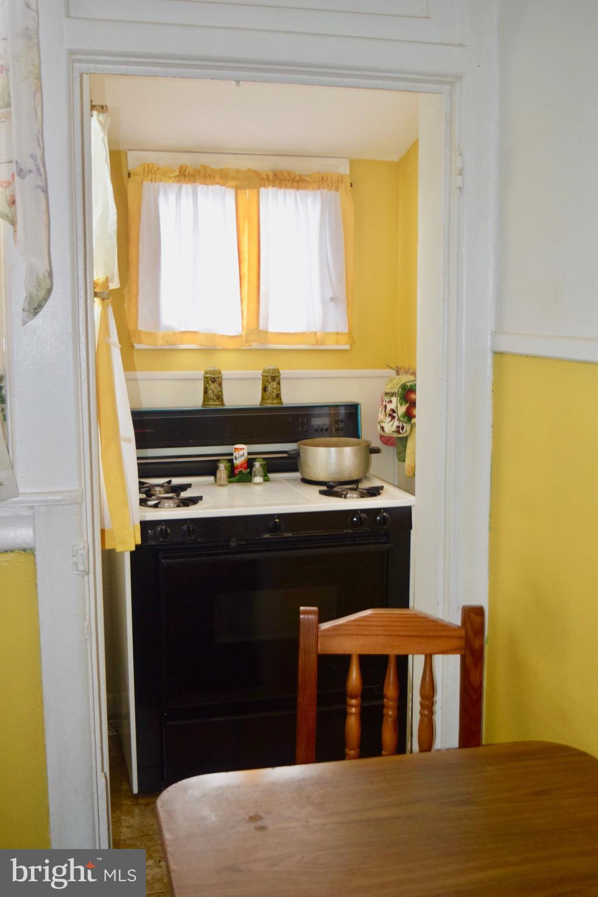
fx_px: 1009
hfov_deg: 33.0
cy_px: 448
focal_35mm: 40
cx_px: 299
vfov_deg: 47.9
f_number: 4
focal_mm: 27
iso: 1250
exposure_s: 1/60
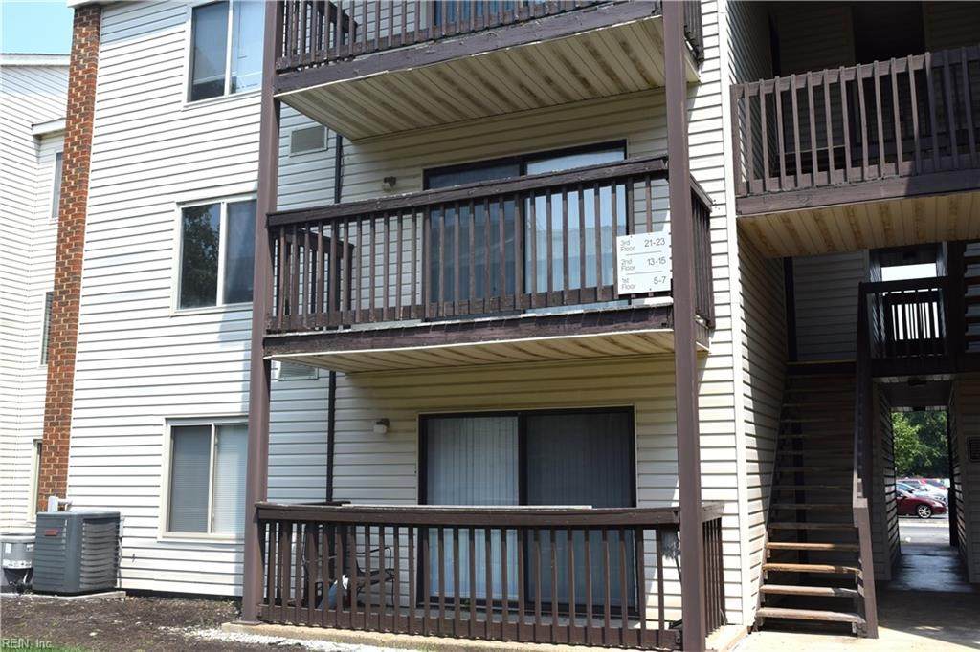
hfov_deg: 53.1
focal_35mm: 36
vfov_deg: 36.8
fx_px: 980
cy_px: 326
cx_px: 490
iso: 200
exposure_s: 1/320
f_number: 9
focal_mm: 24
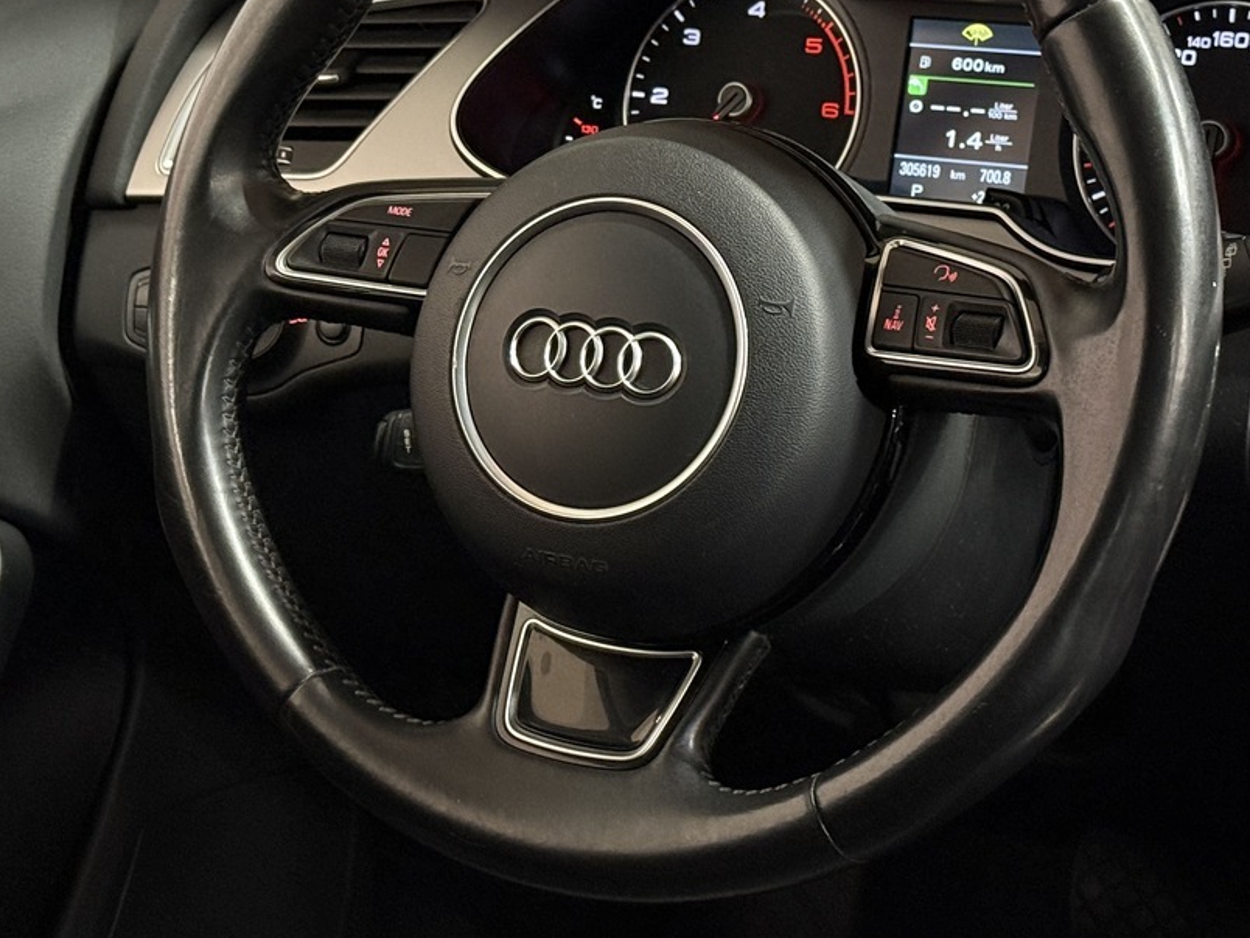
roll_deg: +4.0
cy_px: 227
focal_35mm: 86
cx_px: 435
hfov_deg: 22.7
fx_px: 3106
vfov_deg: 17.1
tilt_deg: -15.5
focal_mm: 6.76
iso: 400
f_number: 1.78
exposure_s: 1/40
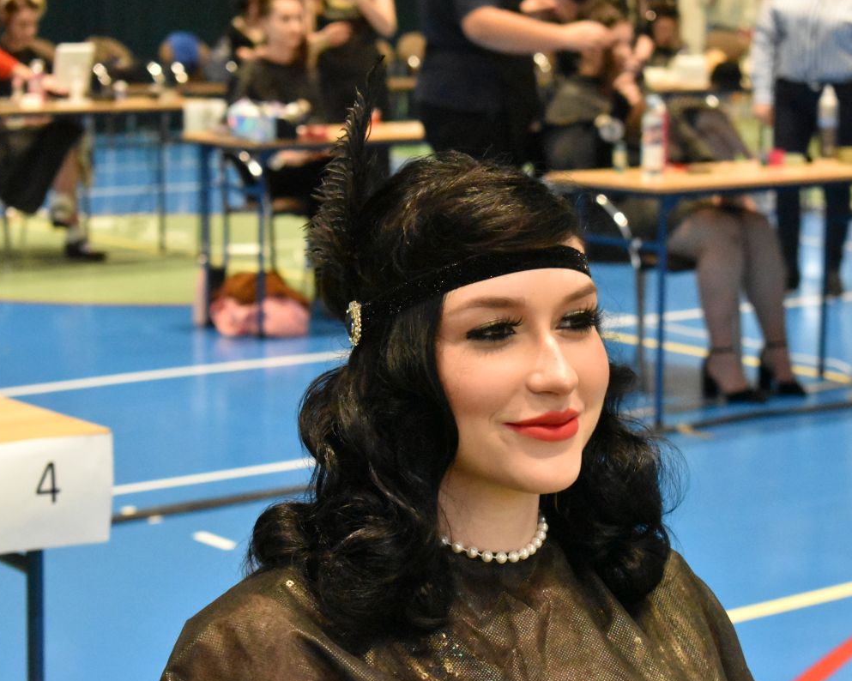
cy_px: 342
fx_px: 2359
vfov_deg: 16.4
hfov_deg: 20.5
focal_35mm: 94
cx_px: 488
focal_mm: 55
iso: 10000
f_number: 5.6
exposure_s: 1/200
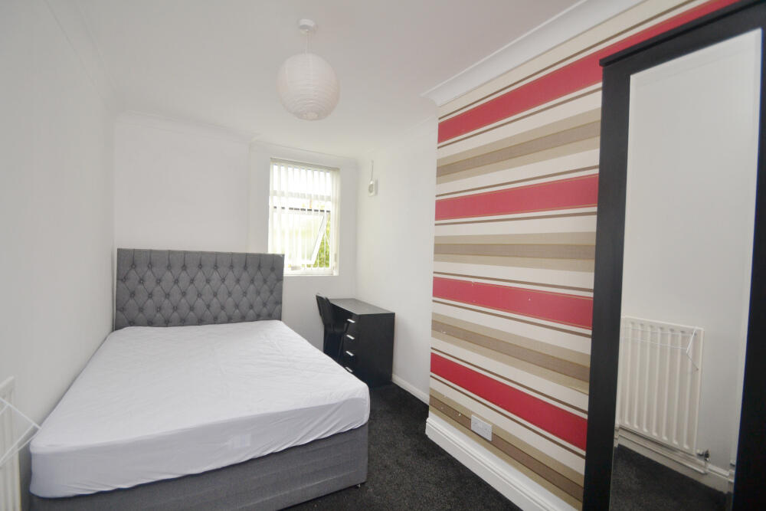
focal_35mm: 15
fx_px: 319
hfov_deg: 100.4
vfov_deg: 77.3
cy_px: 256
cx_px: 383
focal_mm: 10
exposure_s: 1/160
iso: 400
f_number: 3.5
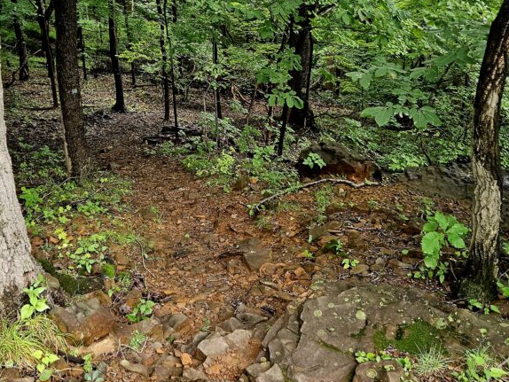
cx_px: 239
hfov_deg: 45.7
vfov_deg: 34.3
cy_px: 90
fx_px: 603
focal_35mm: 41
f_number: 1.8
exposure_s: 1/182
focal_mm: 5.4
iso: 160
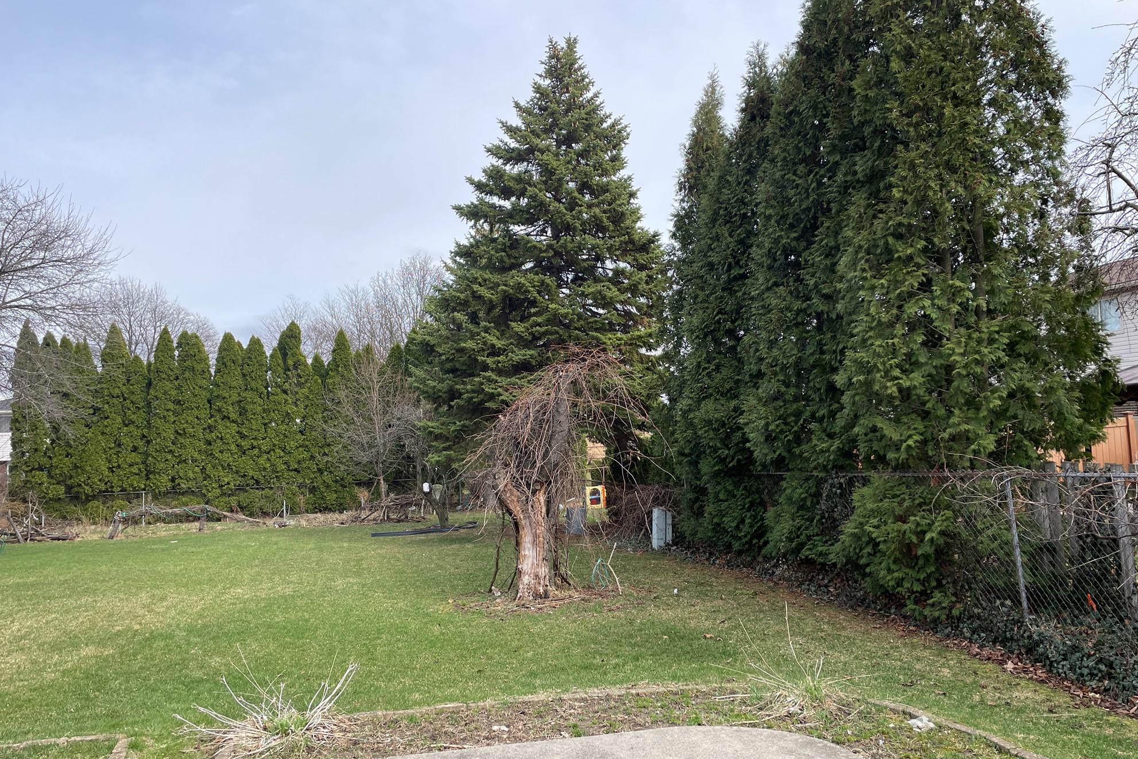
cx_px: 579
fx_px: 885
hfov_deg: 65.5
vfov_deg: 46.4
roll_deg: +2.5
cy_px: 413
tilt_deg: +2.4
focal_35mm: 28
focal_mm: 4.2
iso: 50
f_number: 1.6
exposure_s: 1/1949
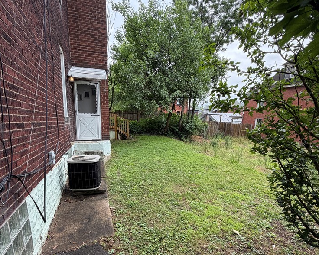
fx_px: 179
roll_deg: -1.6
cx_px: 156
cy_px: 157
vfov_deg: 69.9
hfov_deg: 83.3
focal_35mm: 19
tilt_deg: -11.5
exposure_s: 1/502
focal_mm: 2.22
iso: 64
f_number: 2.2
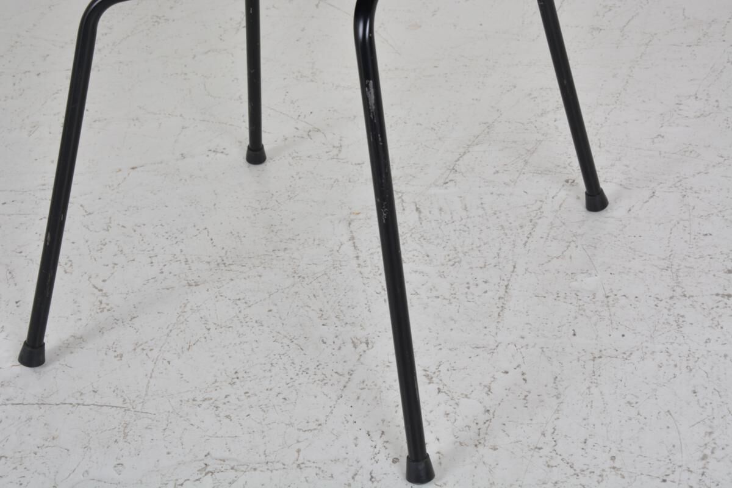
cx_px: 366
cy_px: 244
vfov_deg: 18.9
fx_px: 1464
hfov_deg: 28.1
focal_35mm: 72
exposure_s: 1/125
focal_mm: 48
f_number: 10
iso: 400
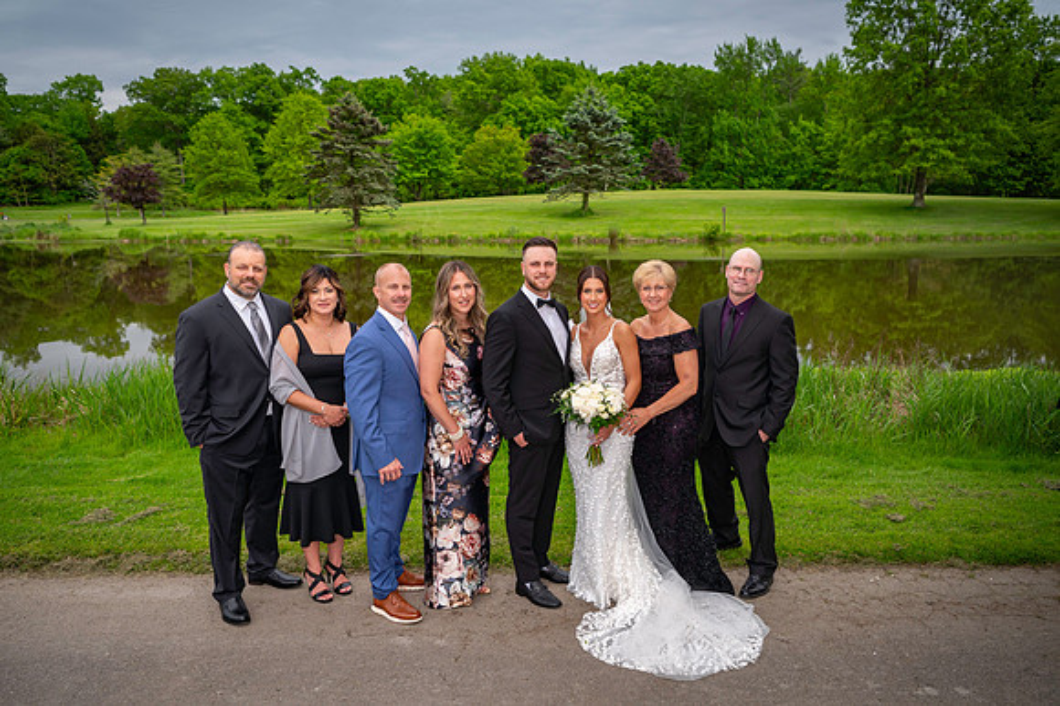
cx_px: 535
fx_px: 784
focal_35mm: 27
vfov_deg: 48.4
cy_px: 353
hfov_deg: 68.1
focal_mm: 24
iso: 400
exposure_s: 1/3200
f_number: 3.2
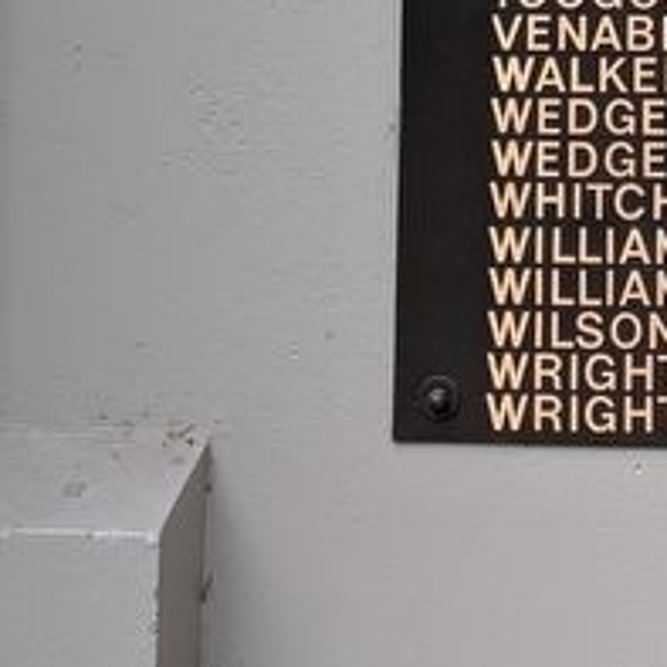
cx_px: 692
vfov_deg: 16.4
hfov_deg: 18.7
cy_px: -501
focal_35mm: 90
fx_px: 1962
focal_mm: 5.43
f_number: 1.89
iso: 122
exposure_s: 1/100
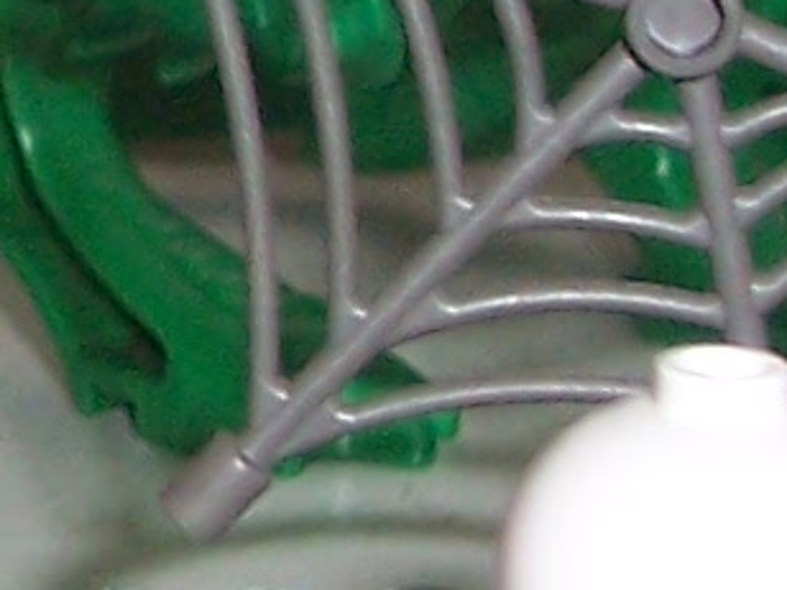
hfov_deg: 5.9
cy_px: -186
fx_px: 7139
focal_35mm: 314
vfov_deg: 4.7
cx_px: -1370
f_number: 3
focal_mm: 7
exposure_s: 1/60
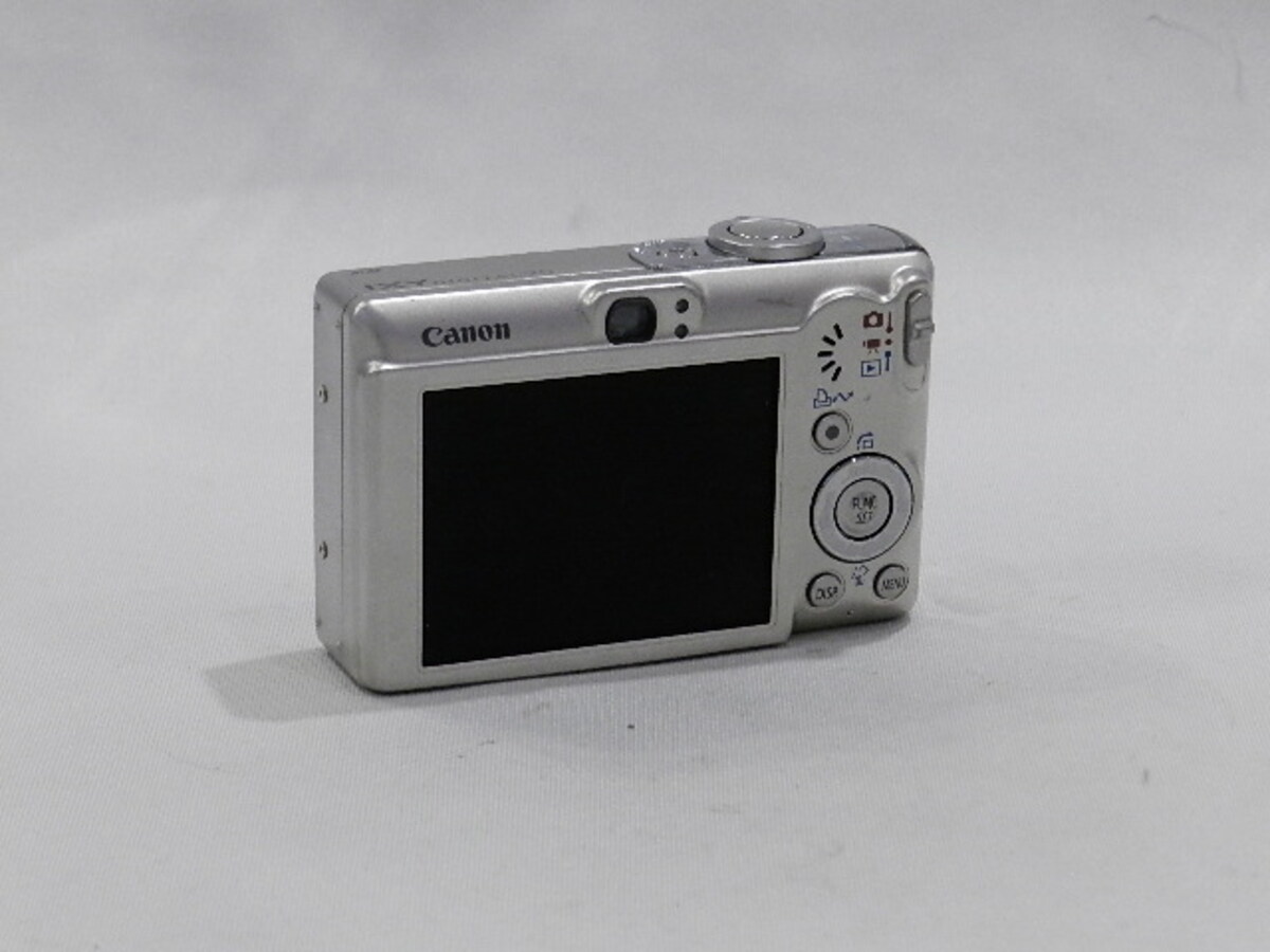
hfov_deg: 19.6
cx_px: 635
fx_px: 3669
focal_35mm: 100
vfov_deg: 14.8
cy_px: 476
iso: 800
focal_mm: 17.7
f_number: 4.6
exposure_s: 1/100
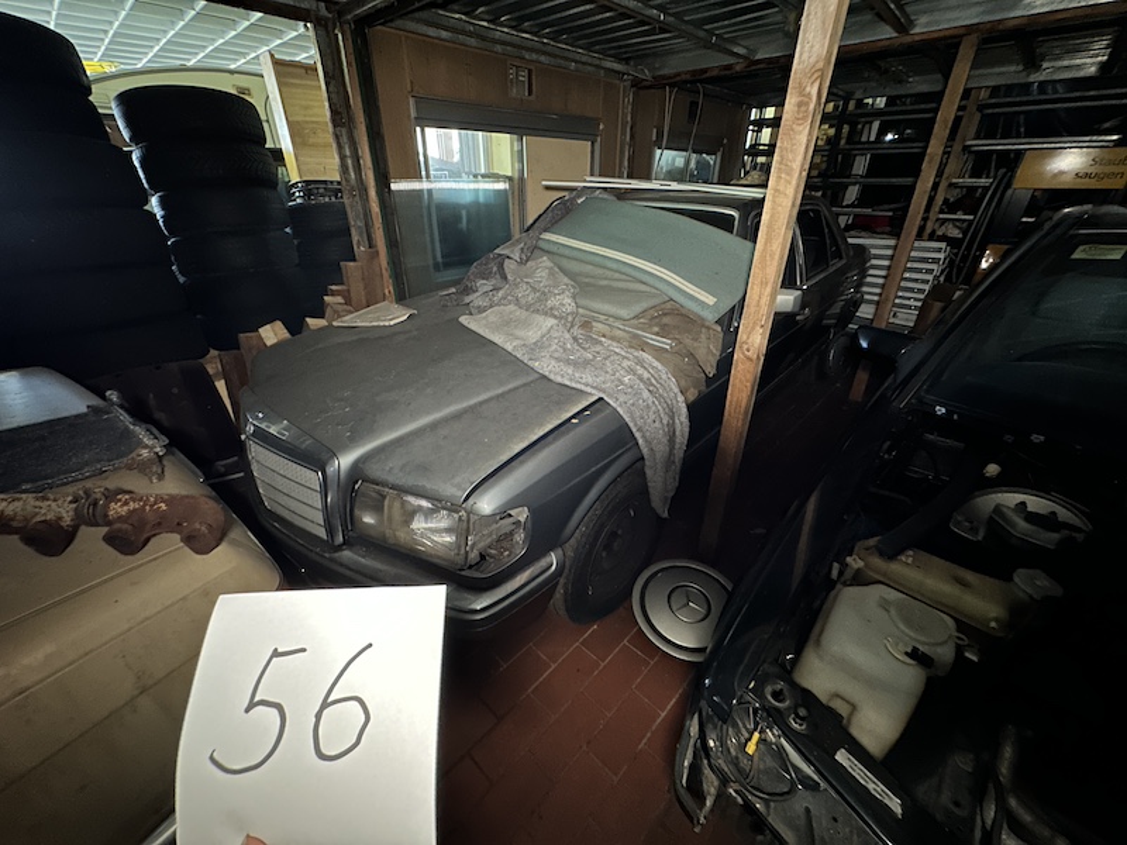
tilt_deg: -27.1
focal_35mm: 14
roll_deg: +0.0
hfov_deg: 102.1
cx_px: 564
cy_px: 422
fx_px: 456
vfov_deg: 85.7
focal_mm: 2.22
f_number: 2.2
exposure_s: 1/10
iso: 1000
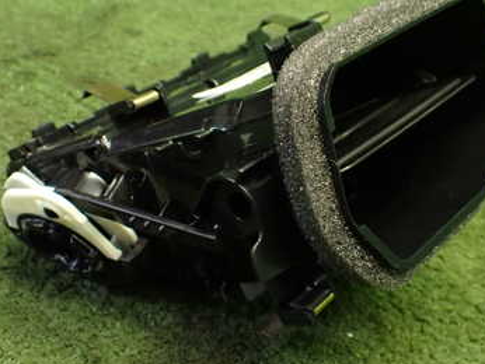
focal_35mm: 52
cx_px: 273
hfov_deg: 36.7
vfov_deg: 28.1
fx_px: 729
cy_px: 169
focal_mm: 5.4
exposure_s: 1/80
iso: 800
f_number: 2.3
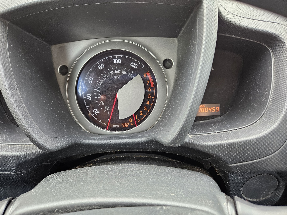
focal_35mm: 23
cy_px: 108
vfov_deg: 58.9
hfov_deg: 73.9
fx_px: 191
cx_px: 144
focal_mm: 5.4
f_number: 1.8
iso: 160
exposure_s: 1/120
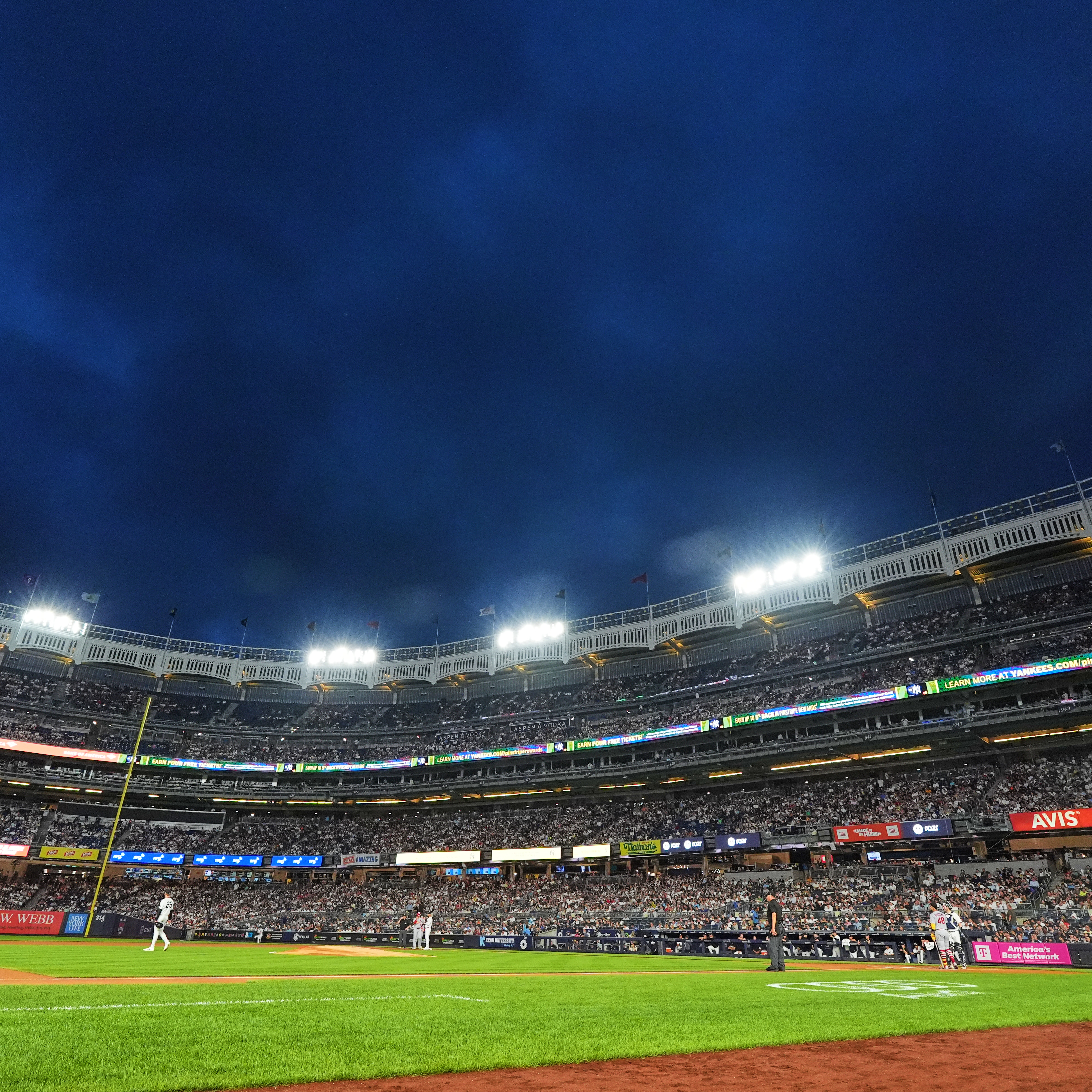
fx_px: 749
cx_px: 561
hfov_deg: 72.1
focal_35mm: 21
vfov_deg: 72.1
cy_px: 535
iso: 3200
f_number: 4.5
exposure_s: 1/1000
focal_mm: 16
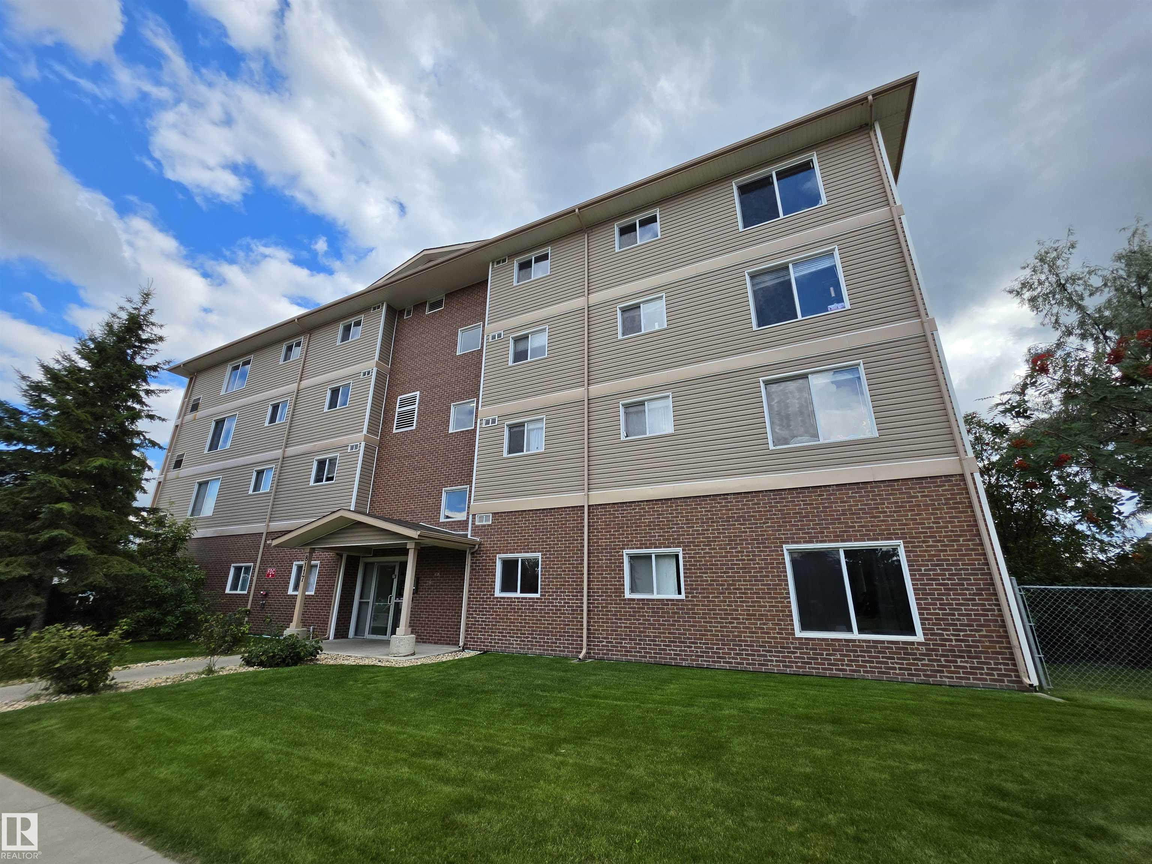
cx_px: 576
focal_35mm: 13
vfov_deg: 89.9
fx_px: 433
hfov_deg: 106.2
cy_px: 432
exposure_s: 1/1686
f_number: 1.9
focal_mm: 2.2
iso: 32
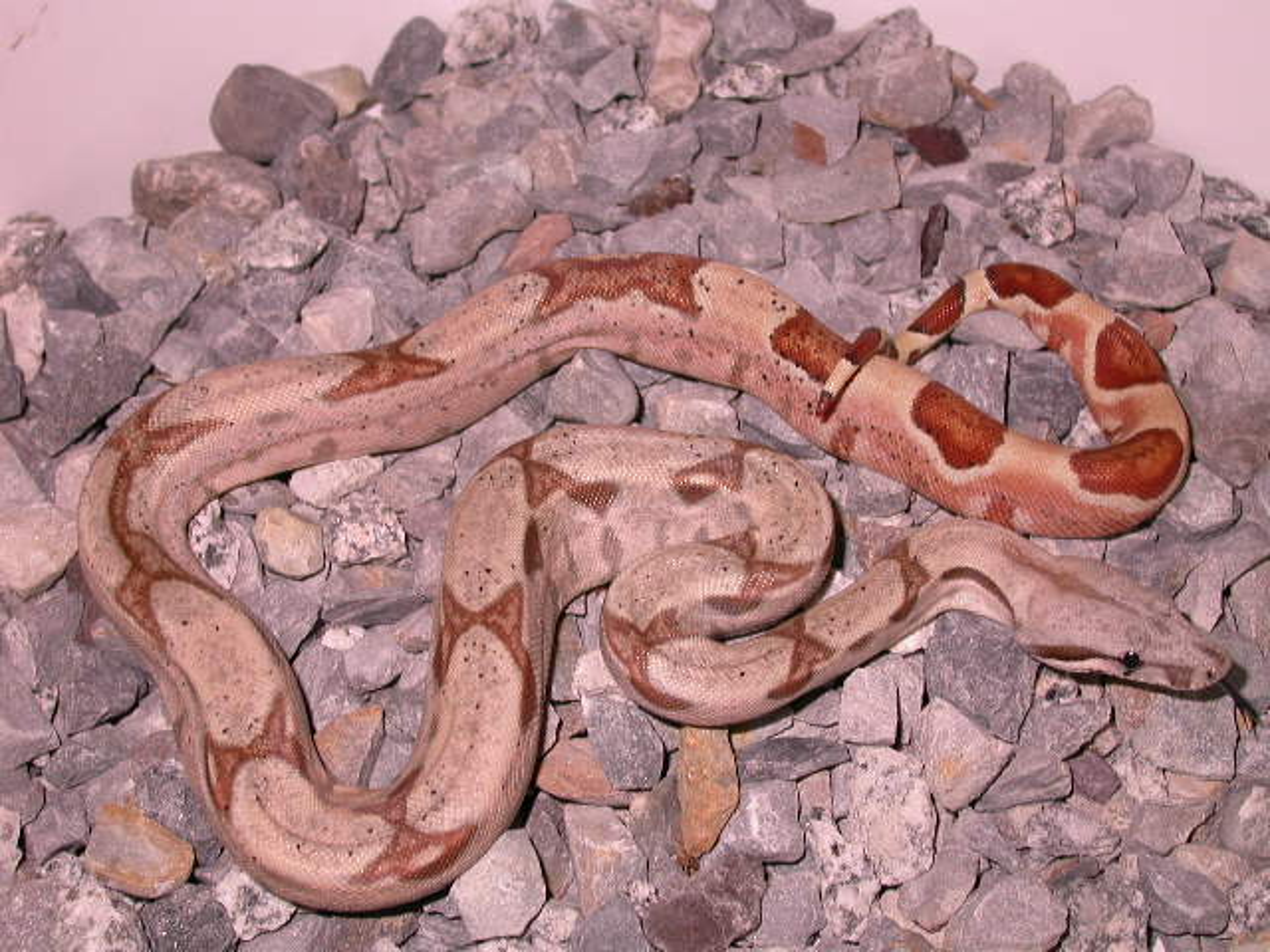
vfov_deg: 22.6
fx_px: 2385
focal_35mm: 65
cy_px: 476
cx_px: 635
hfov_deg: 29.8
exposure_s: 1/60.3
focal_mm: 13.5
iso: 100
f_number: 3.2
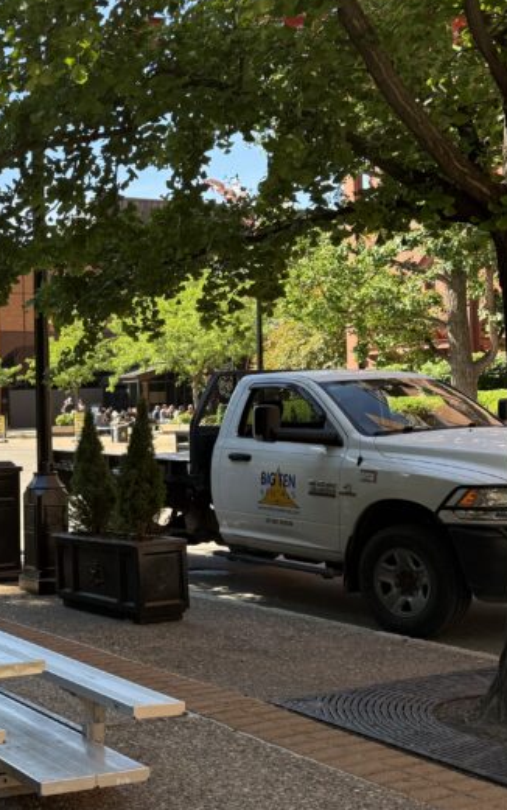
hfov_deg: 24.0
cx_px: -70
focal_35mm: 50
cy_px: 424
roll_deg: +1.6
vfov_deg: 40.3
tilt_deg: +0.0
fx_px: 1104
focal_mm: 6.76
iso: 100
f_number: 1.78
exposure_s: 1/1314
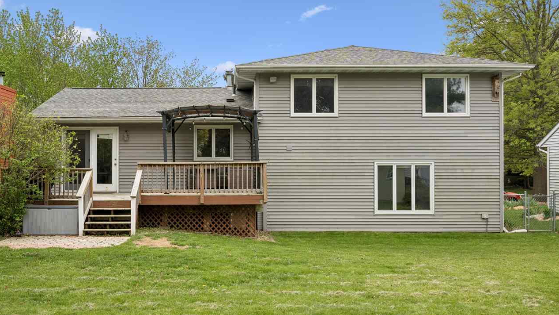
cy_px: 156
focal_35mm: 36
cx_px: 280
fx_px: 534
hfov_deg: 55.3
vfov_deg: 32.8
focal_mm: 34
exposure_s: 1/400
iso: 400
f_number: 9
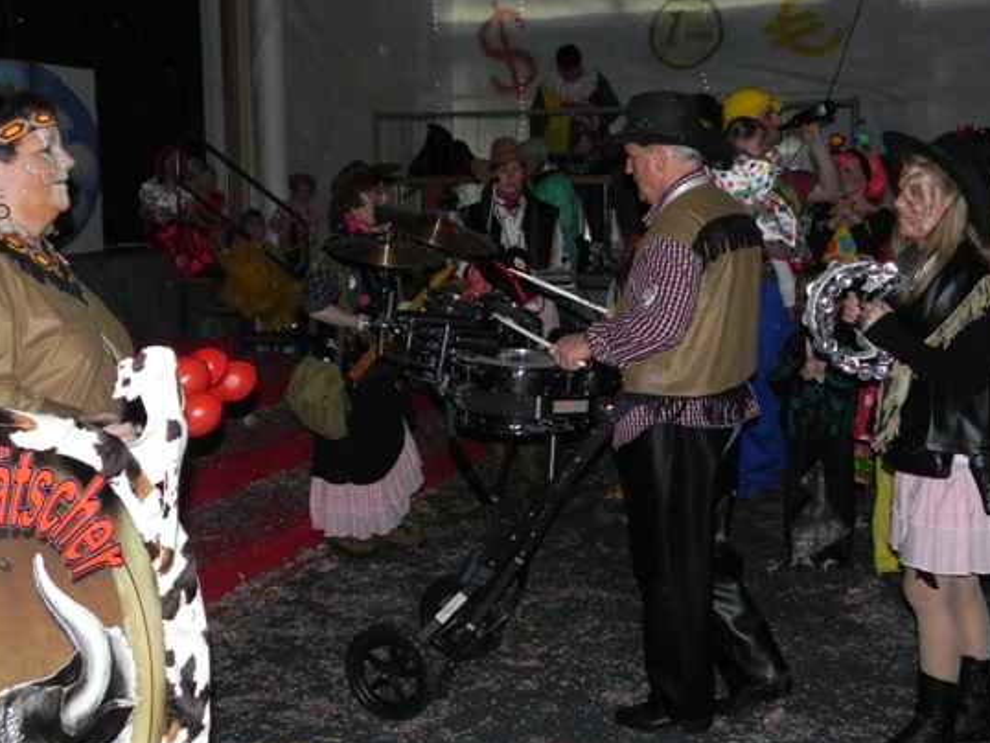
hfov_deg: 42.9
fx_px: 1259
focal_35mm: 44
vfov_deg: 32.9
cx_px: 515
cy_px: 322
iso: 200
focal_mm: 6.6
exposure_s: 1/30
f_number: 3.2
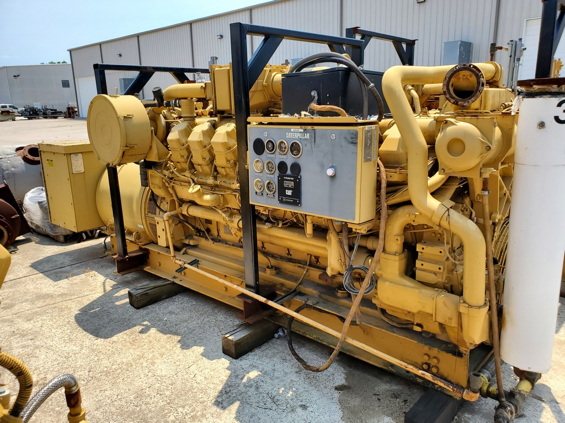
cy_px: 212
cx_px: 282
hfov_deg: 67.3
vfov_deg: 53.1
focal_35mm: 26
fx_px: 424
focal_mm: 4.3
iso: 50
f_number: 2.4
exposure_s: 1/1058
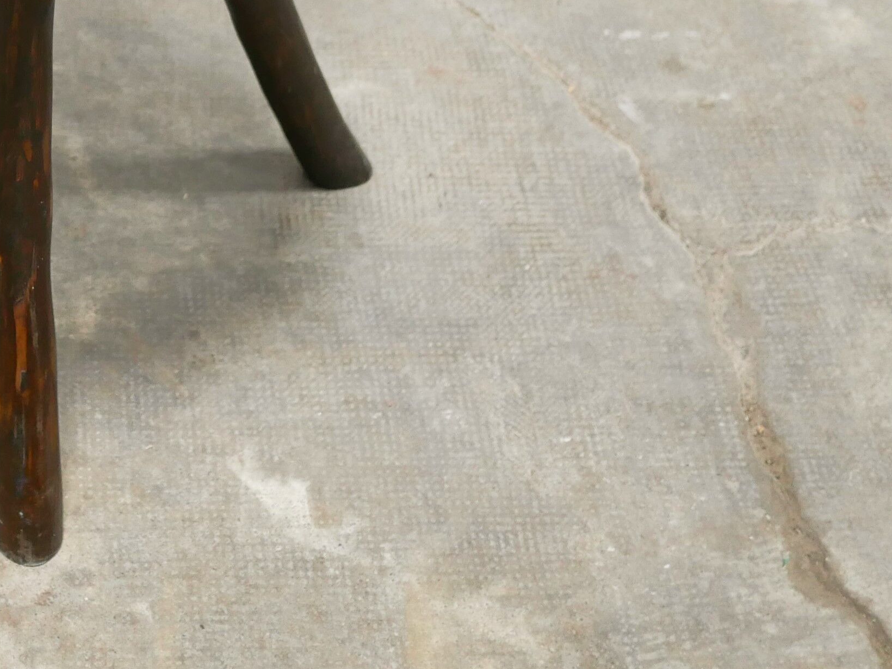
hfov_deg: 17.3
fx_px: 2887
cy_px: -226
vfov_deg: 12.8
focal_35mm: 112
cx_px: 66
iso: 640
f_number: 1.7
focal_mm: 20
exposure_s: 1/60
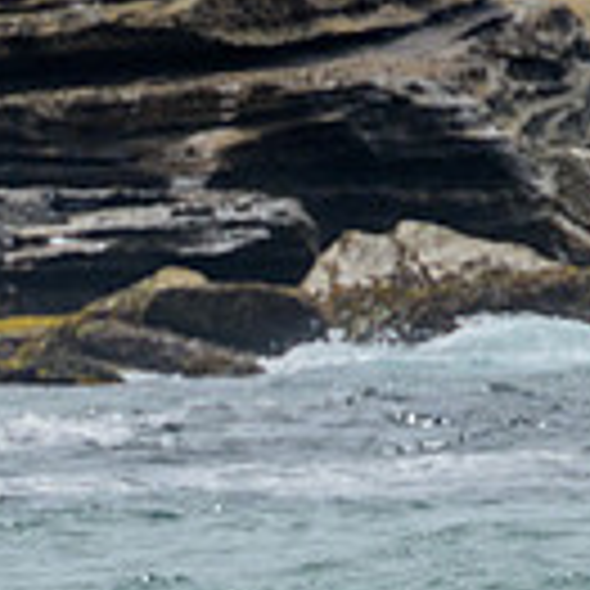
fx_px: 58235
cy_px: 741
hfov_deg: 0.6
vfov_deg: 0.6
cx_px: -162
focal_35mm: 3020
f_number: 11
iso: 720
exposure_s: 1/2000
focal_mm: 800
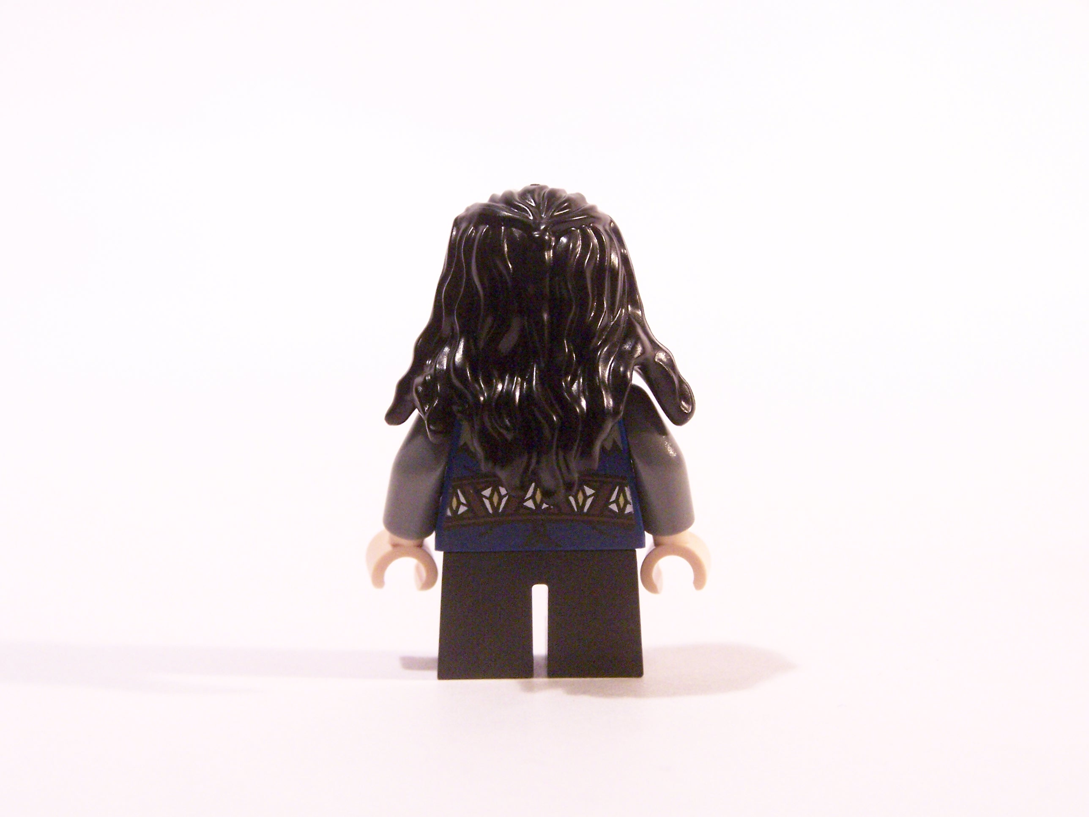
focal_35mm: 82
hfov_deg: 23.8
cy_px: 408
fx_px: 2580
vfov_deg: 18.0
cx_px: 544
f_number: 3.6
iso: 400
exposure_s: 1/30
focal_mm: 13.7
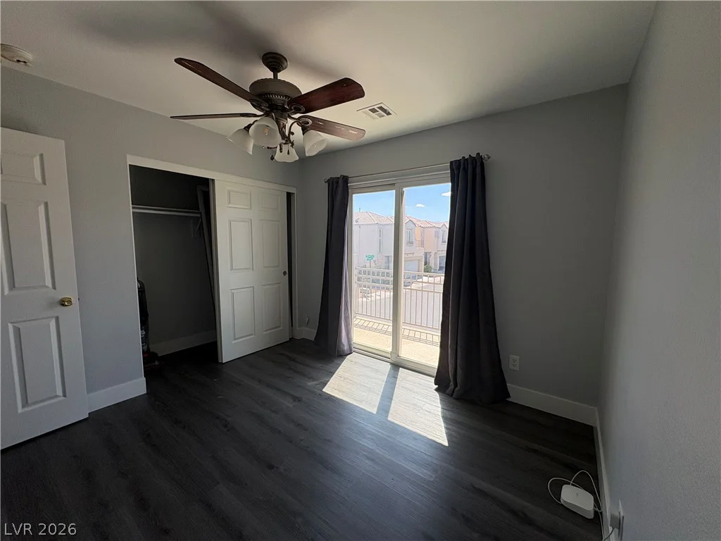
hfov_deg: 102.1
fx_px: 292
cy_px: 270
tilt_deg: -5.6
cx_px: 360
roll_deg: -0.5
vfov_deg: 85.7
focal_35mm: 14
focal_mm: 2.22
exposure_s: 1/615
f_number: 2.2
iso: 50
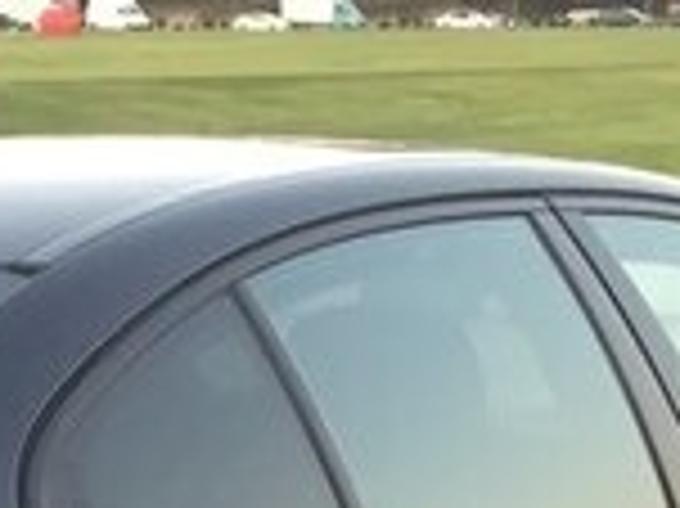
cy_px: 964
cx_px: 126
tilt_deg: -17.5
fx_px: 2493
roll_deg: +0.1
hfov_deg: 15.4
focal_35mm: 127
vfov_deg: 10.8
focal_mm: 4.15
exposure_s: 1/33
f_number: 2.2
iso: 40
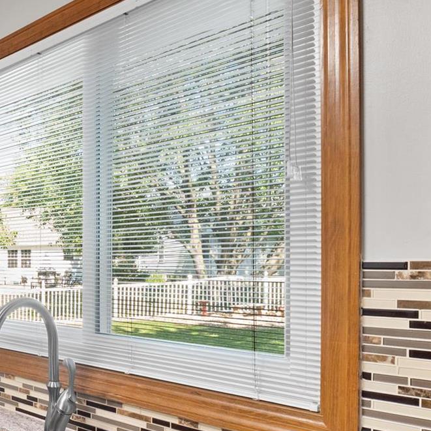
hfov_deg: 37.6
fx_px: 521
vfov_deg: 44.5
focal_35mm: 37
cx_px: -42
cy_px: 274
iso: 400
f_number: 8
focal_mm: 9
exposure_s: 1/4
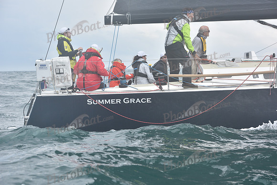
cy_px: 92
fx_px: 731
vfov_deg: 14.4
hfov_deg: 21.5
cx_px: 138
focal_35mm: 95
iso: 320
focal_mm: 95
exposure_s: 1/800
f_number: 7.1
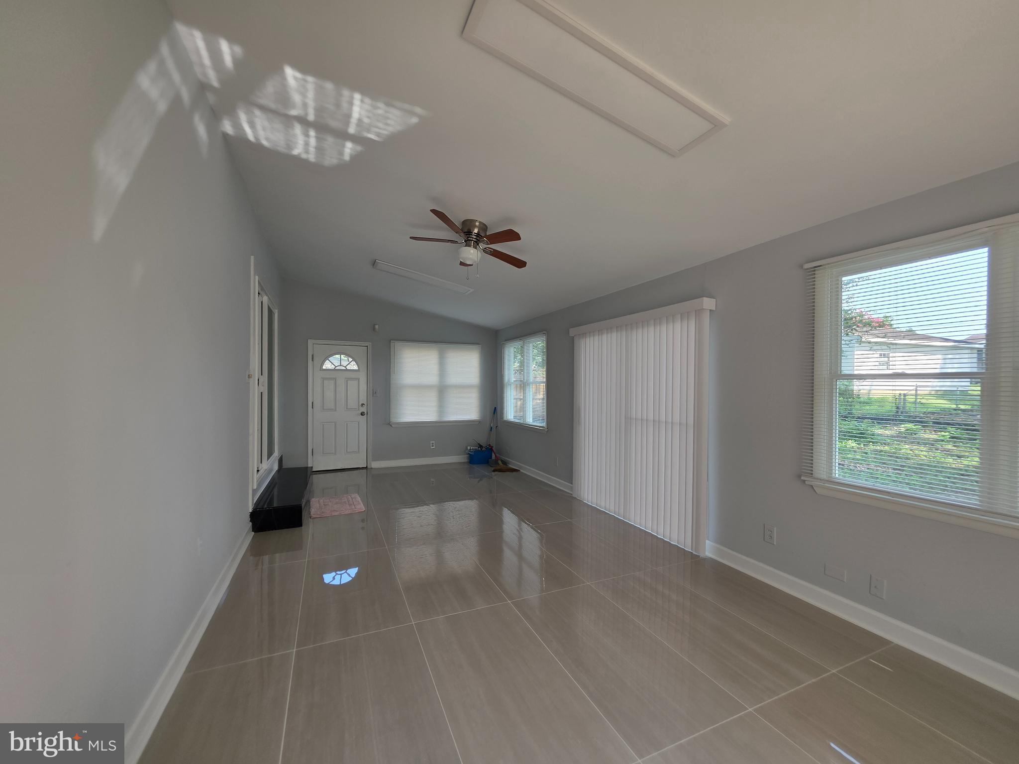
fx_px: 383
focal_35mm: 13
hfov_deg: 106.2
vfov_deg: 89.9
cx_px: 510
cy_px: 382
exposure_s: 1/120
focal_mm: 2.2
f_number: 1.9
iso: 25
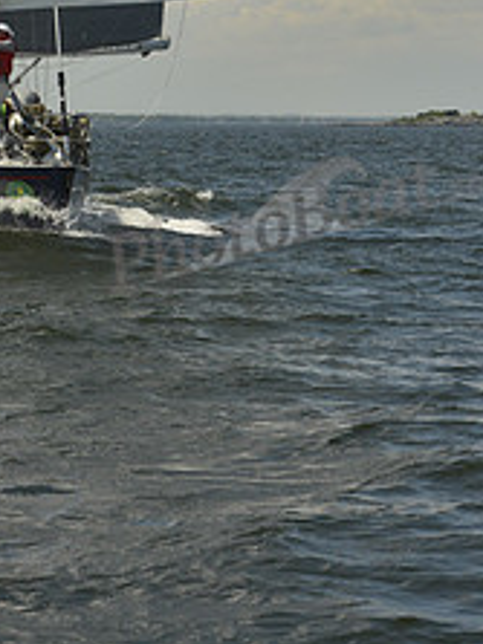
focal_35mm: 188
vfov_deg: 10.3
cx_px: -42
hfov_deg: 7.8
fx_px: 3501
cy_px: -185
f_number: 9
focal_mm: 75
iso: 280
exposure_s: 1/1600
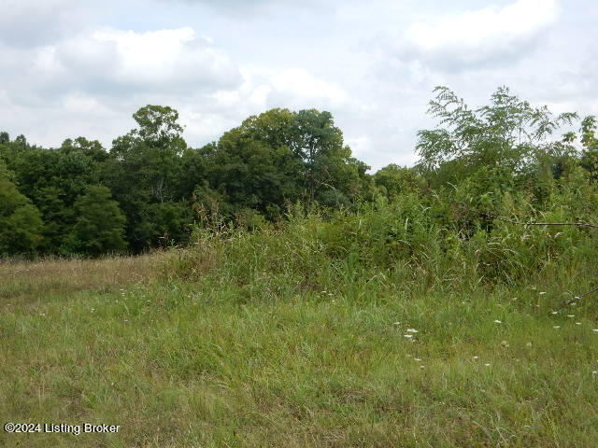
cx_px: 299
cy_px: 224
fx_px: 881
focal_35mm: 51
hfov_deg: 37.5
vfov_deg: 28.6
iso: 125
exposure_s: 1/640
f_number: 4.8
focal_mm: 9
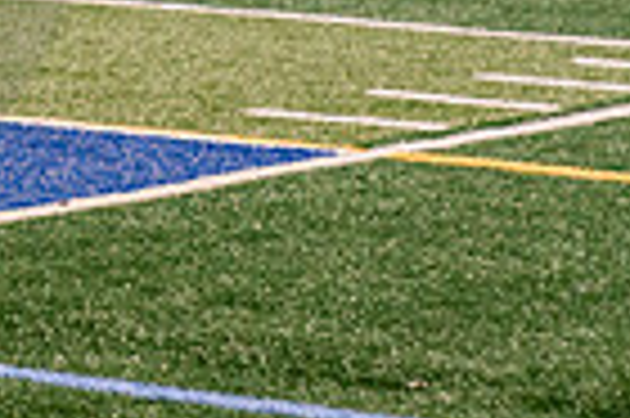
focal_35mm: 290
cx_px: -657
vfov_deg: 4.7
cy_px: -330
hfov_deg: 6.9
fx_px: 5069
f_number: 3.2
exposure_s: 1/250
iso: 2500
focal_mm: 70
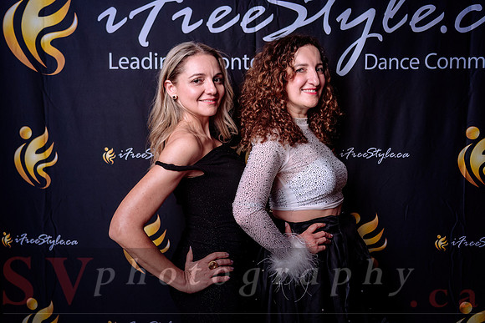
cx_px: 233
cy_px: 157
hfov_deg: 51.0
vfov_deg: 35.3
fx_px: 508
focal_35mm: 38
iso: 100
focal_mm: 36
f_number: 3.2
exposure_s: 1/100
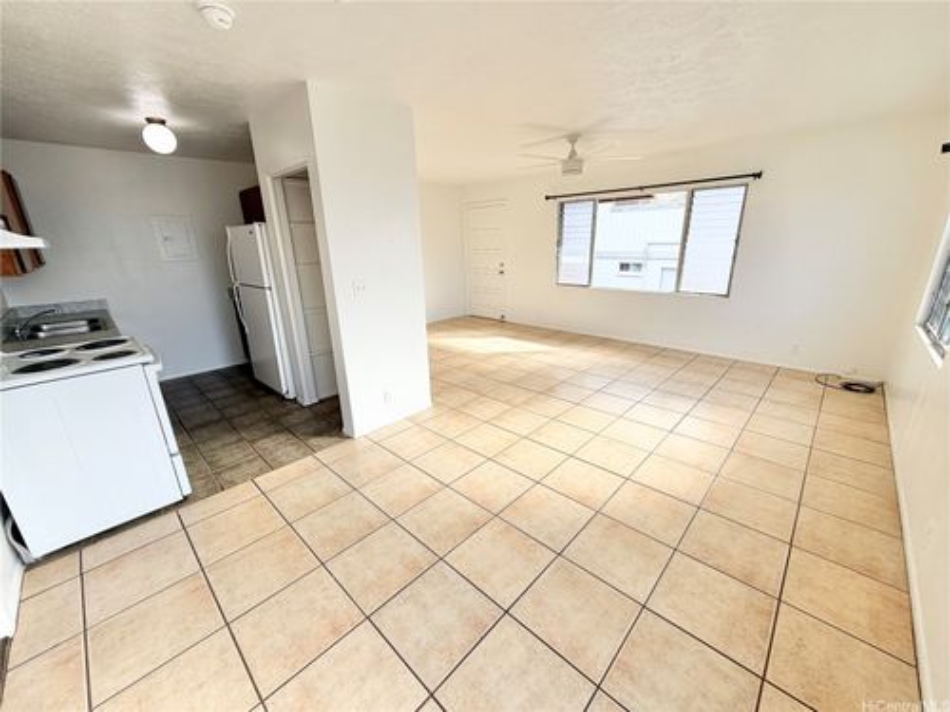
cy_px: 356
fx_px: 384
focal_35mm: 14
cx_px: 475
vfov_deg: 85.7
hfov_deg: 102.1
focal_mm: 2.22
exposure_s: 1/137
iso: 40
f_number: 2.2
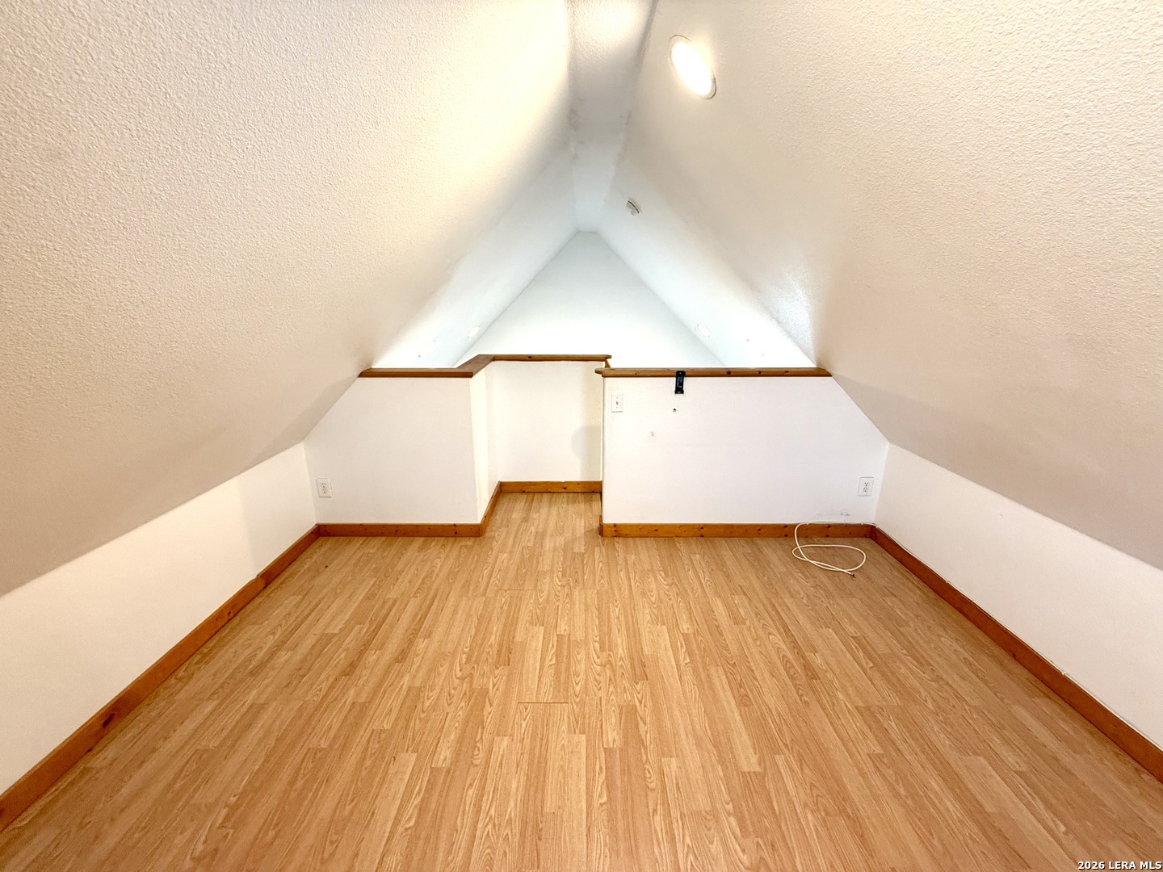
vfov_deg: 85.7
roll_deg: +0.0
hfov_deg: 102.1
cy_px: 436
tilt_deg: -16.6
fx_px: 470
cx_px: 582
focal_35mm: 14
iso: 200
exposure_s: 1/60
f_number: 2.2
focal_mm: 2.22
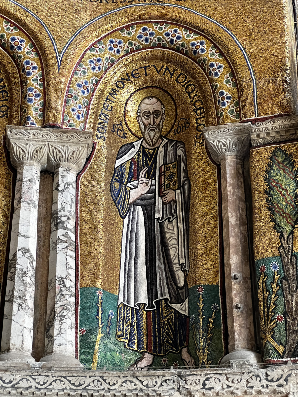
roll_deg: -0.3
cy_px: 198
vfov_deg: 25.3
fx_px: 884
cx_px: 149
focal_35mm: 77
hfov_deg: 19.1
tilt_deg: +28.7
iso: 800
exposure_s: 1/33
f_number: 2.8
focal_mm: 9
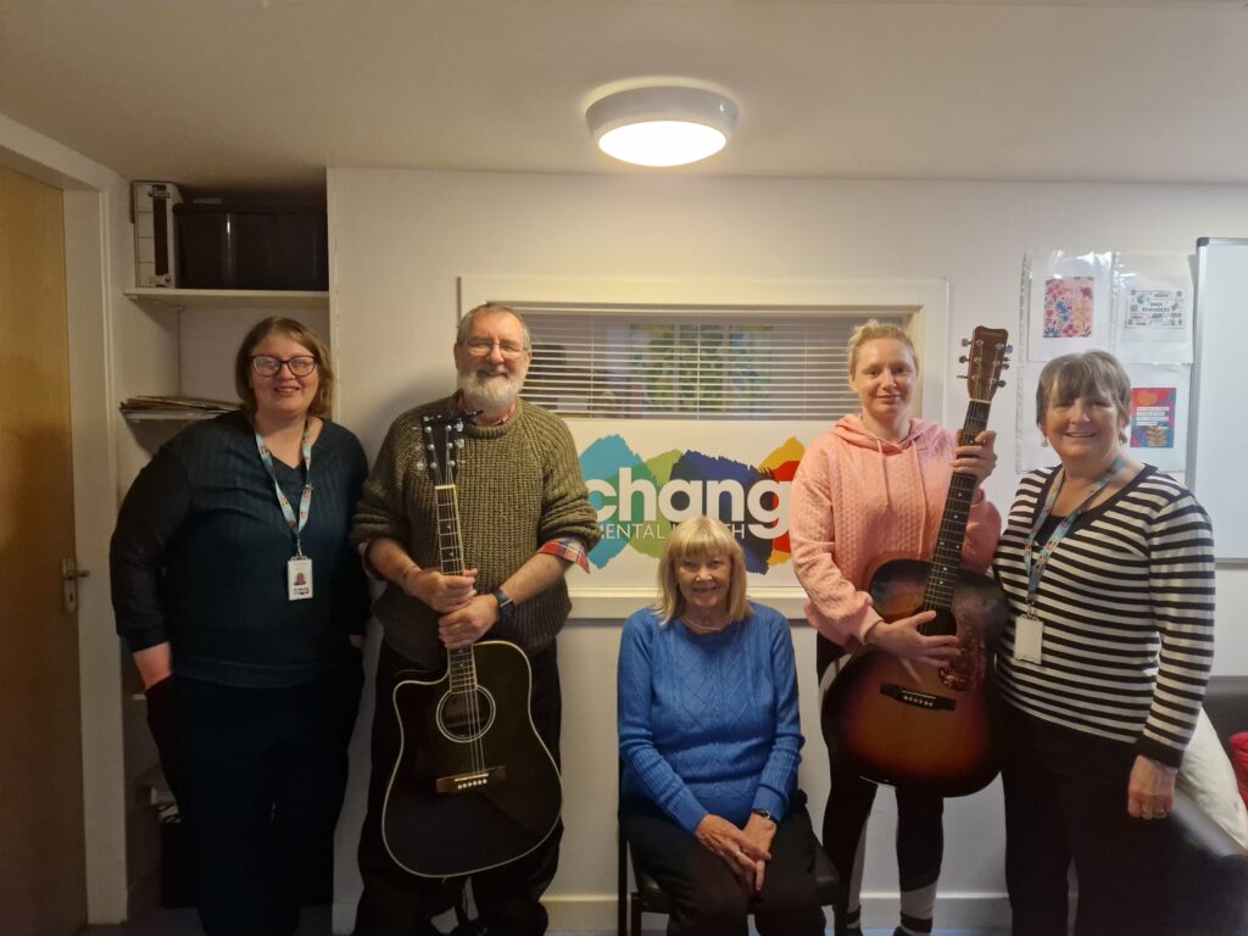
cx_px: 624
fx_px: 829
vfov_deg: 58.9
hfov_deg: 73.9
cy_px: 468
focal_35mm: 23
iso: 500
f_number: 1.8
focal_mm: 5.4
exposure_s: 1/100
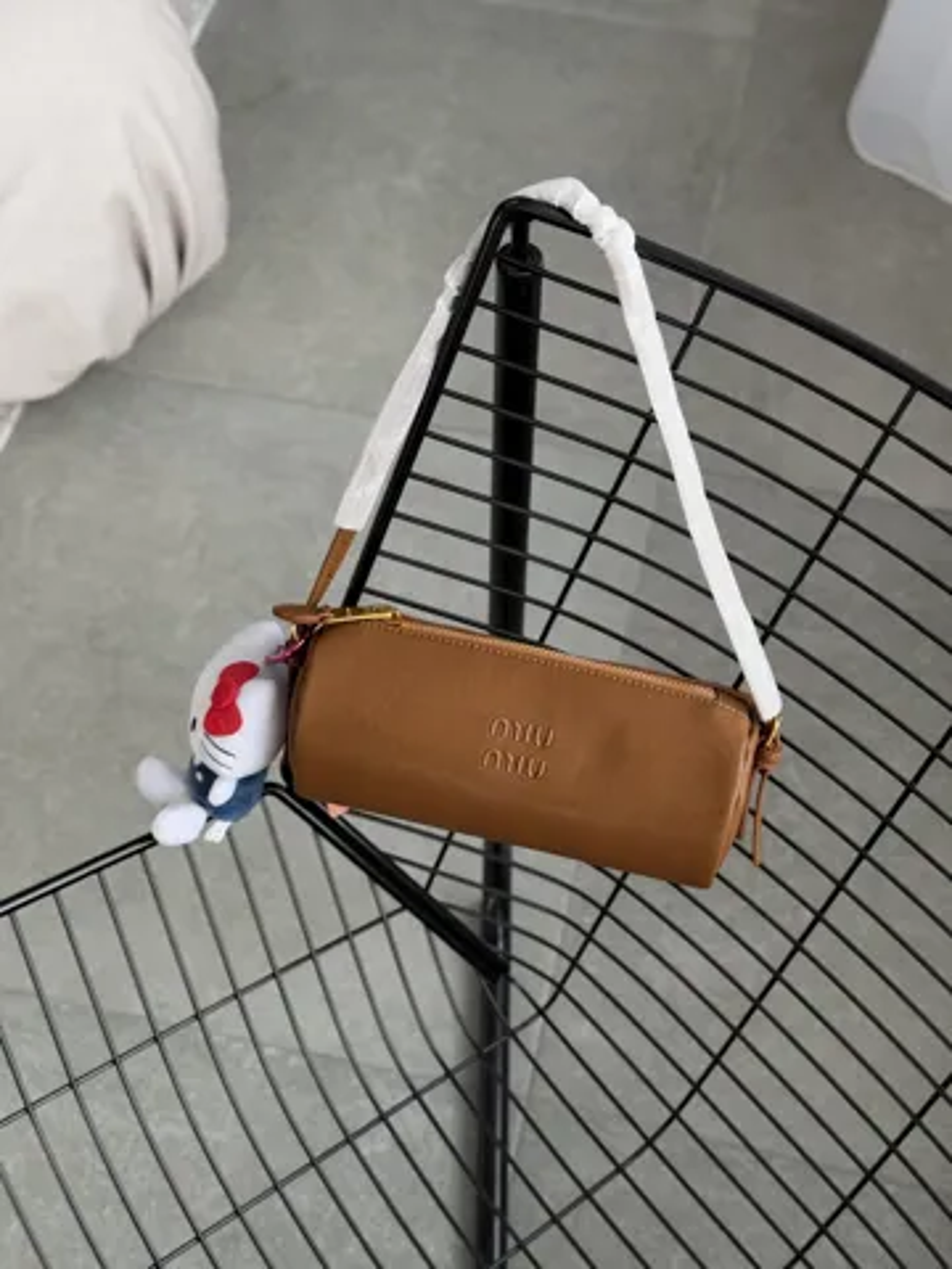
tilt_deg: -54.6
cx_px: 476
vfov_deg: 39.7
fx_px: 1760
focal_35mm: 48
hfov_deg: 30.3
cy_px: 634
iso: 50
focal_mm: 6.76
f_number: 1.78
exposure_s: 1/137
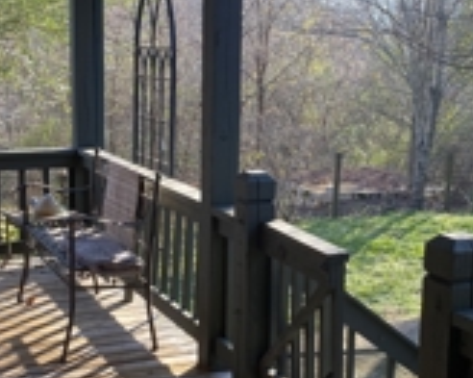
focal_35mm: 62
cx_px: 268
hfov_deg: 30.5
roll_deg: -1.7
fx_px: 867
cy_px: 234
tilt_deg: -9.0
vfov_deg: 24.5
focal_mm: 4.25
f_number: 1.8
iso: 32
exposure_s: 1/223
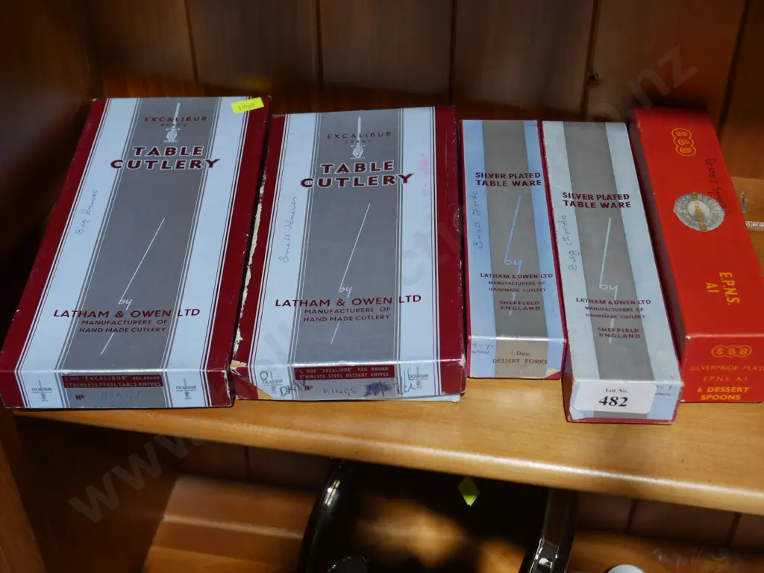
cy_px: 286
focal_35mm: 50
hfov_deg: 38.2
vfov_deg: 29.1
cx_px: 382
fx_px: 1104
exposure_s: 1/60
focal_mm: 25
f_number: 5.3
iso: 640
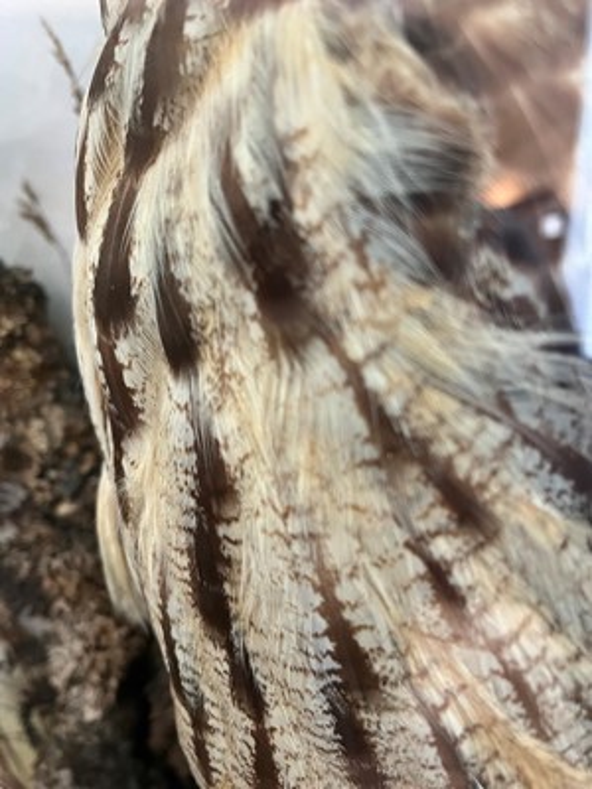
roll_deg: -3.6
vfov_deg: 67.3
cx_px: 296
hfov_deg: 53.1
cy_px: 394
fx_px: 593
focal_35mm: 26
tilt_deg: -14.0
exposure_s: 1/50
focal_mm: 5.1
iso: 320
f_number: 1.6
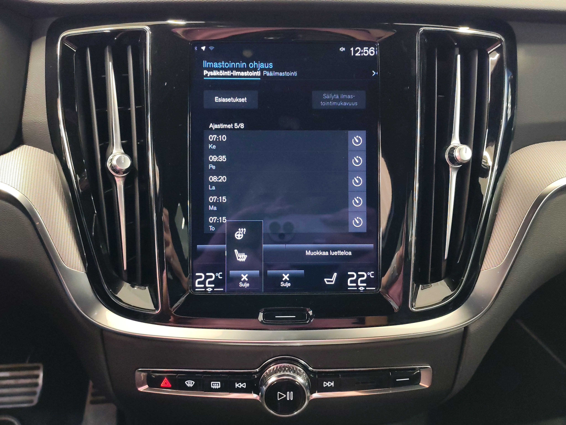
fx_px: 540
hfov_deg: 55.4
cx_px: 283
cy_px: 212
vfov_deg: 42.9
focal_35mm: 33
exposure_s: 1/33
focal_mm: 6.12
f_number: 1.9
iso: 2000
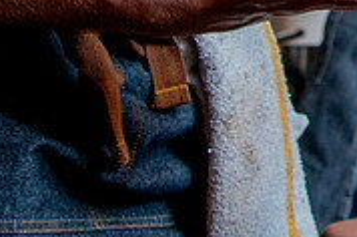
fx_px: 1287
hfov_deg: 14.0
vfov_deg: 9.7
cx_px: 651
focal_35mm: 130
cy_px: -250
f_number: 4
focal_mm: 24
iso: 2000
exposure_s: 1/320
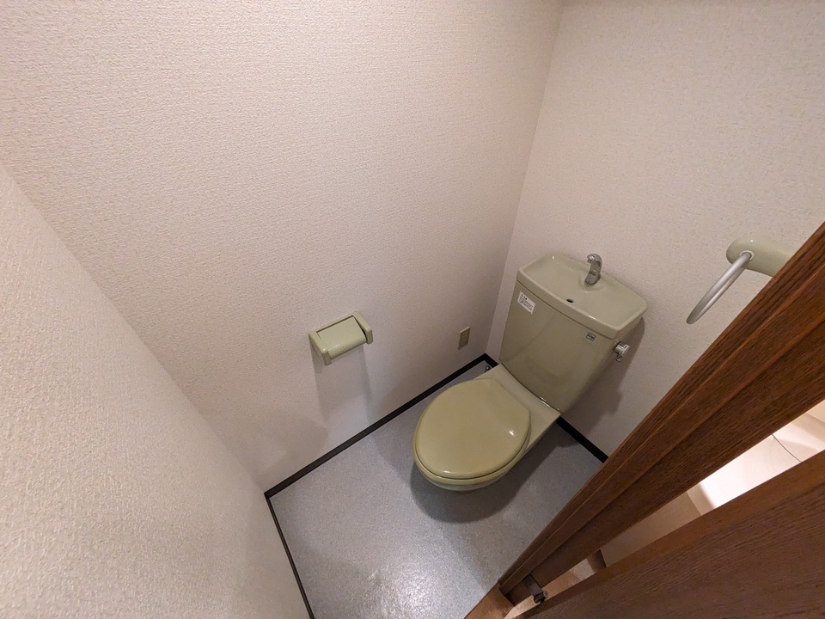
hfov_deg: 102.1
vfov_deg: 85.7
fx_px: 334
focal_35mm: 14
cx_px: 412
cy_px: 310
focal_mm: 1.83
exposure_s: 1/120
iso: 781
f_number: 2.2
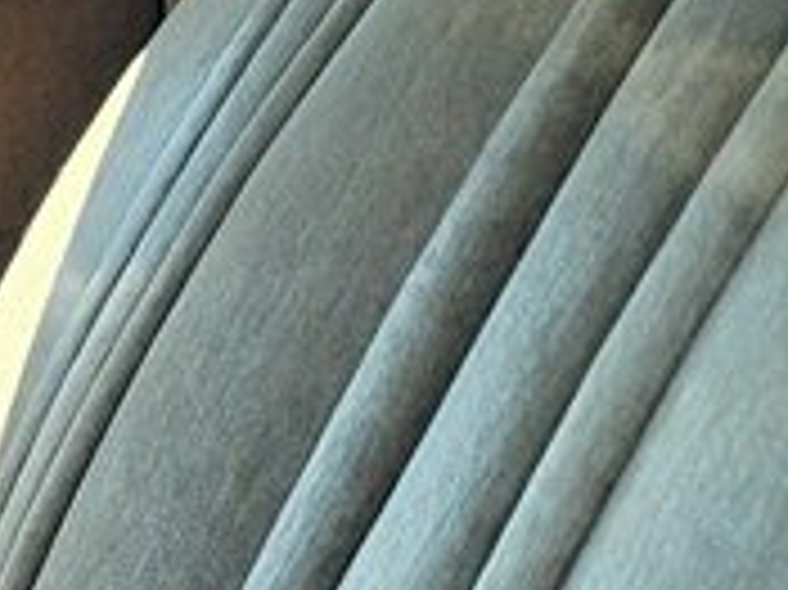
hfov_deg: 11.8
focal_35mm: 158
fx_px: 3594
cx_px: -527
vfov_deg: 9.1
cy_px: 883
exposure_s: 1/124
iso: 10
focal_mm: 6.3
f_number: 1.7
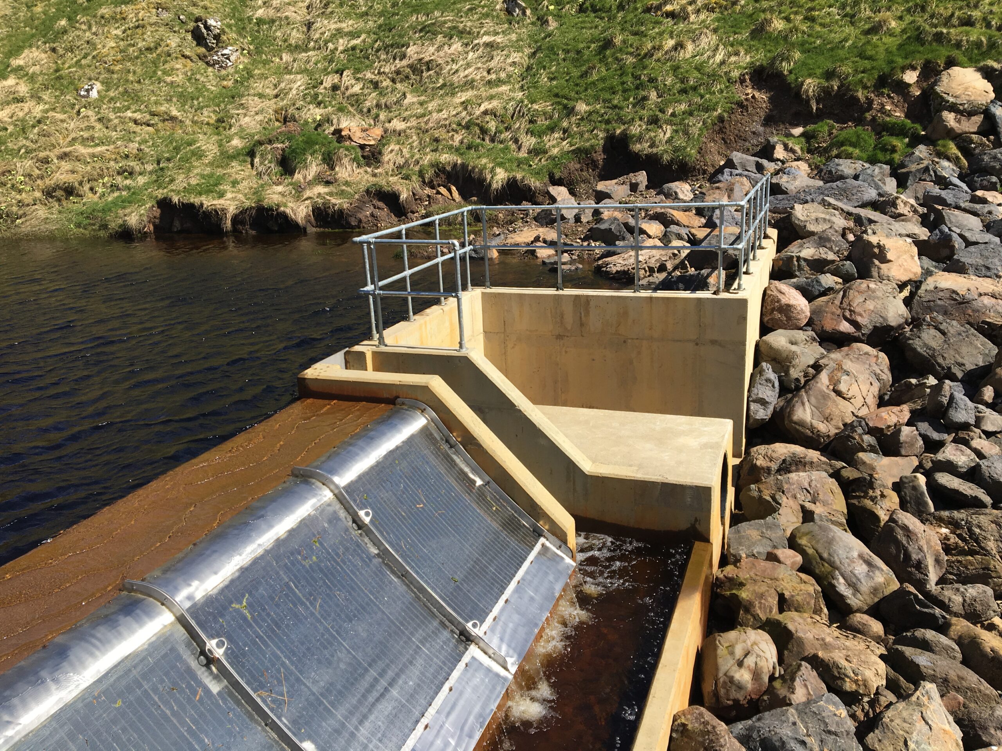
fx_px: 839
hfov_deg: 61.7
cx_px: 501
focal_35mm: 29
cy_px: 376
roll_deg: +1.2
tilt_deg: -17.8
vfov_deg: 48.2
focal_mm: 4.15
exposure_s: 1/1479
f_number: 2.2
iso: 25
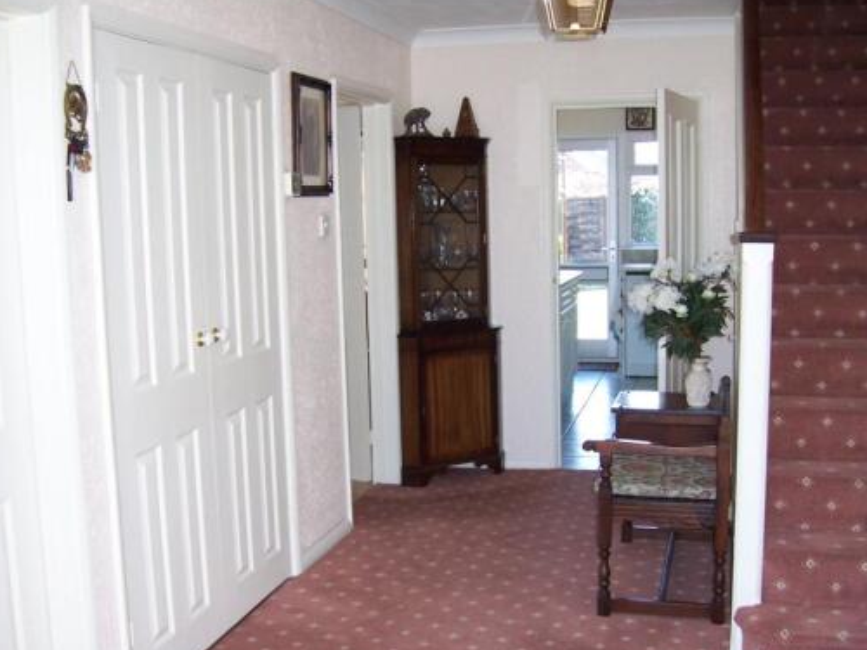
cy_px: 356
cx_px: 431
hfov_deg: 44.8
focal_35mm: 42
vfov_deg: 34.3
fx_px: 1052
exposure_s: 1/60
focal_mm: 6
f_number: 3
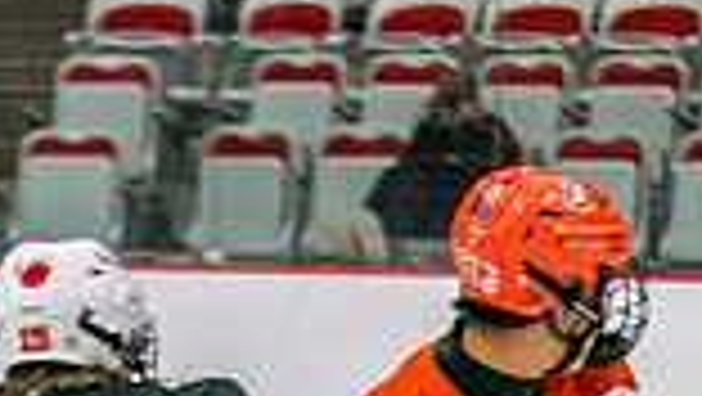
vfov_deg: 3.1
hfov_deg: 5.6
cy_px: 1044
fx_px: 7171
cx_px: 845
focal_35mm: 385
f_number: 2.8
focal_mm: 70
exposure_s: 1/640
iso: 500
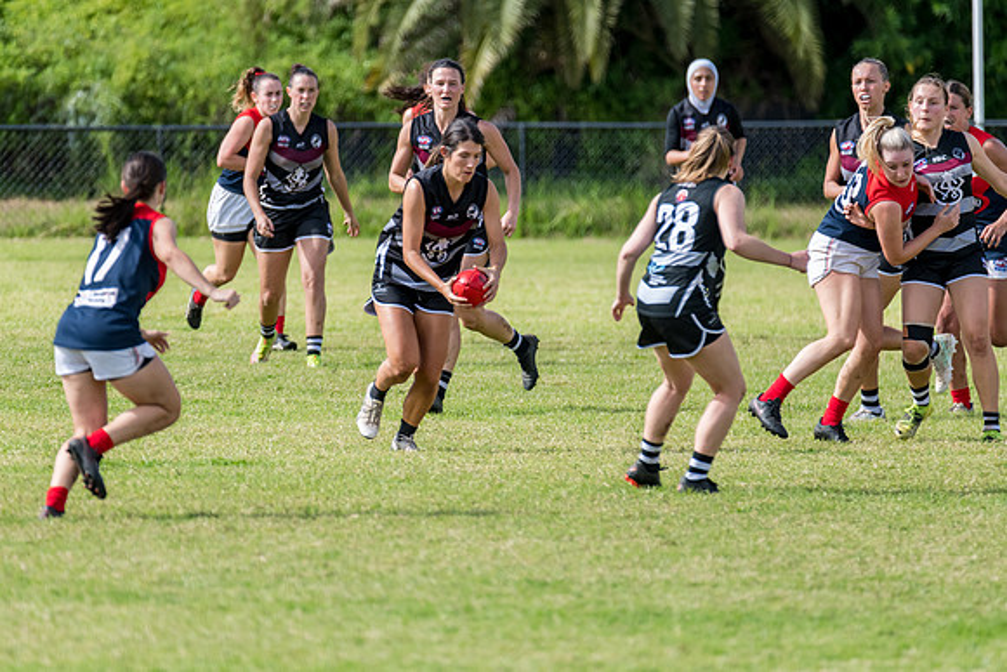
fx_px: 14604
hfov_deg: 3.9
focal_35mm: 522
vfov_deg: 2.6
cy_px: 323
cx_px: 484
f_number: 7.1
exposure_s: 1/1600
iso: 800
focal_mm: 500
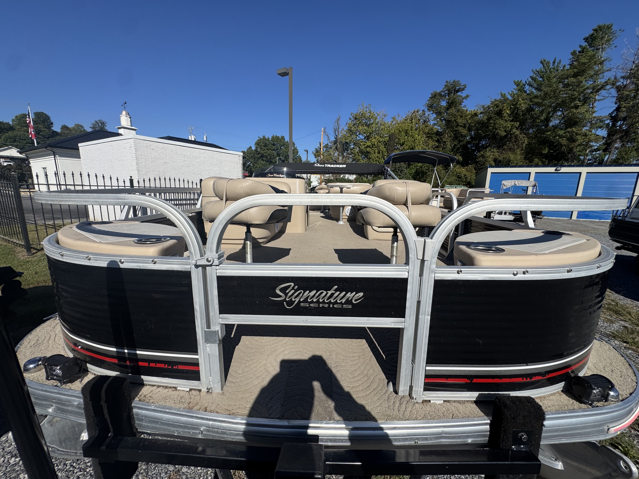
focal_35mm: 14
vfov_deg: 85.7
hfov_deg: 102.1
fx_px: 258
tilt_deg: -10.2
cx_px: 320
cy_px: 240
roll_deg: -1.5
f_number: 2.2
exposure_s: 1/3906
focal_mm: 2.22
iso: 50
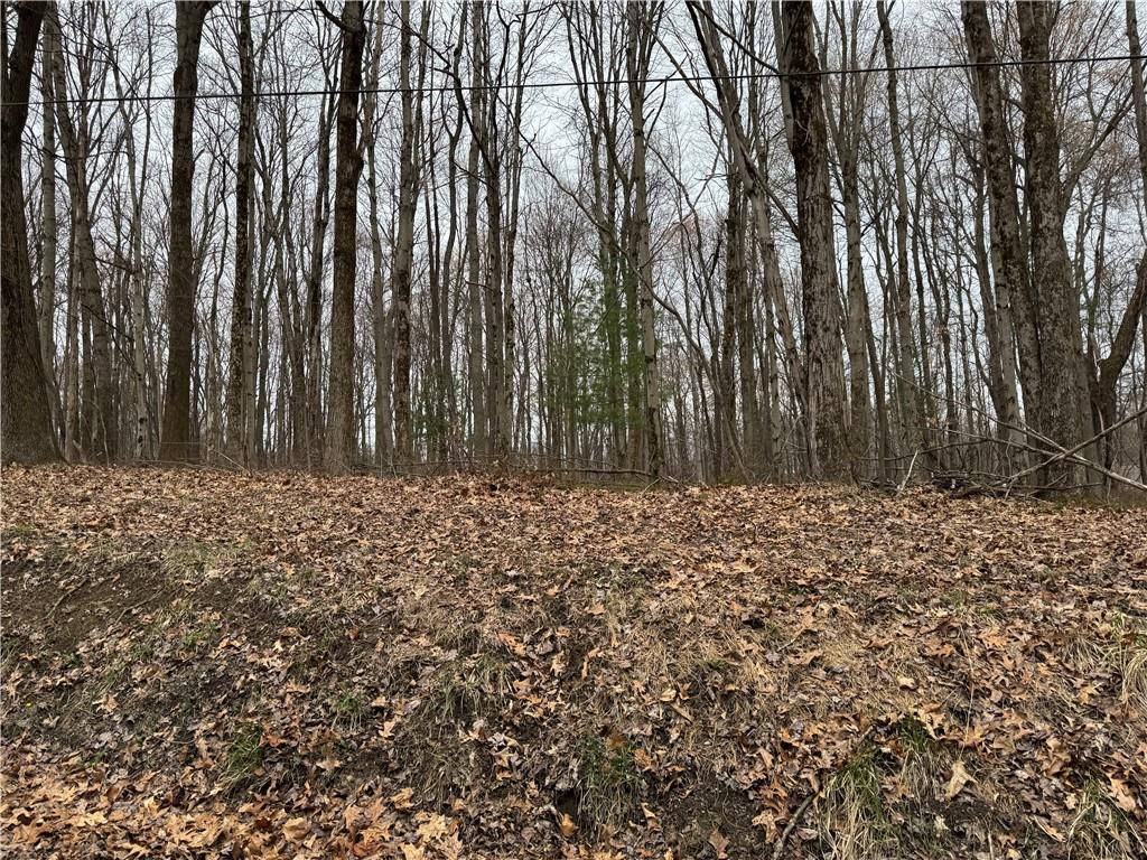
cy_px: 430
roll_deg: +1.6
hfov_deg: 71.6
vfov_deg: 56.8
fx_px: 795
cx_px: 574
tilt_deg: +6.3
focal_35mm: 24
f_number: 1.78
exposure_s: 1/627
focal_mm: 6.76
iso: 80
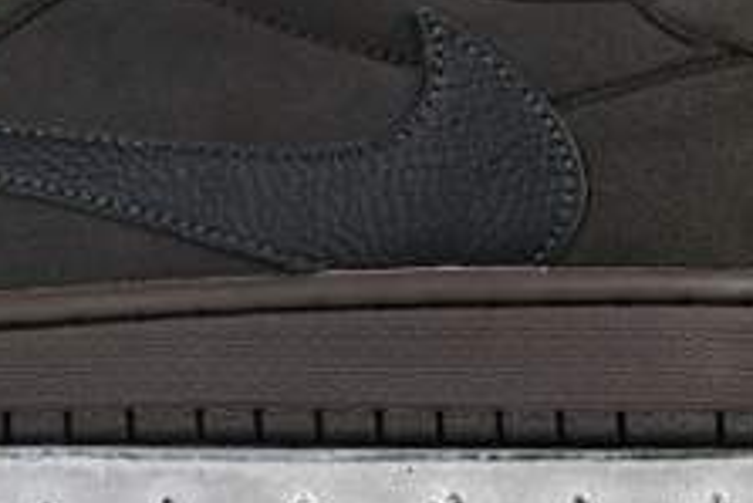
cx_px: 54
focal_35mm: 245
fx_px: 5128
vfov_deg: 5.6
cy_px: -64
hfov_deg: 8.4
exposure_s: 1/60
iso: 160
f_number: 6.3
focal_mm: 50
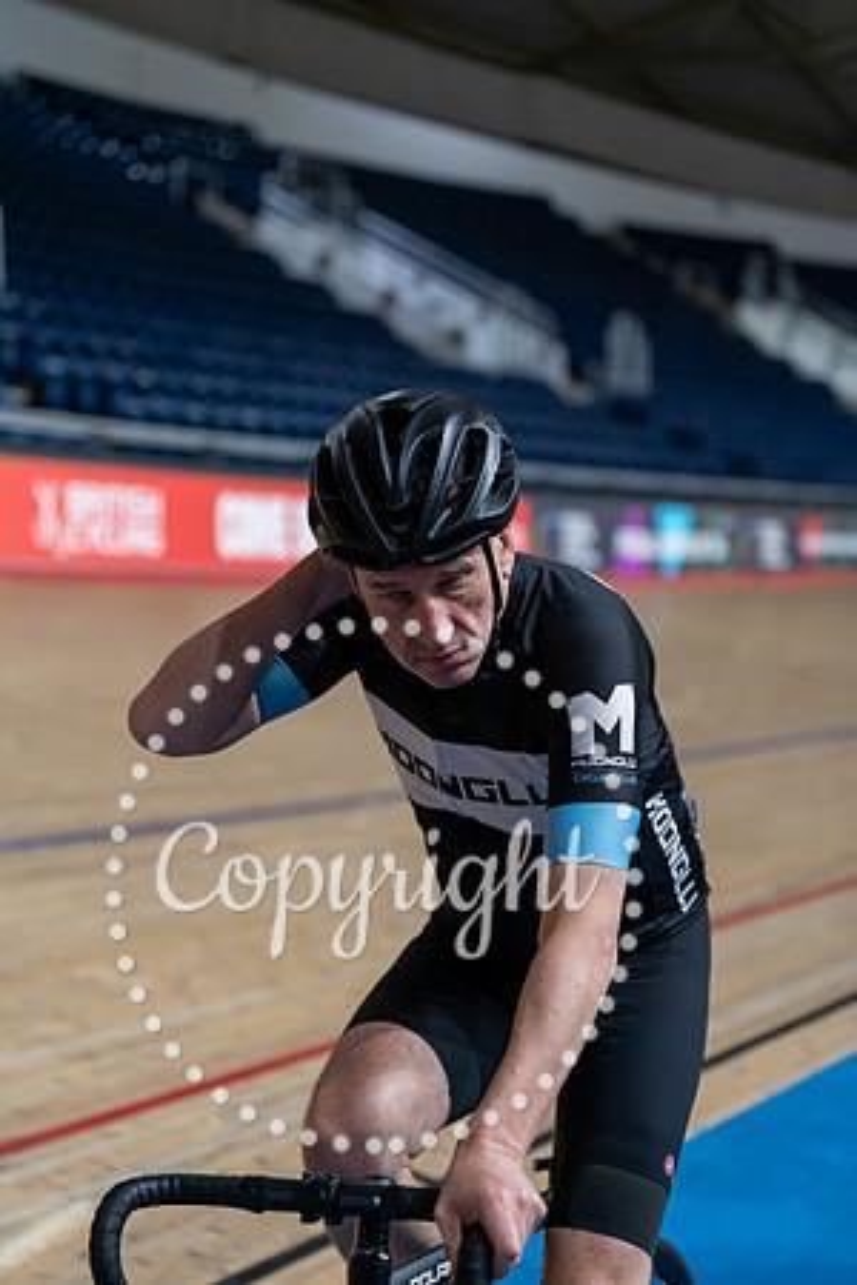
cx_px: 428
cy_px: 642
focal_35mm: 70
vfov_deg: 28.8
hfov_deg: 19.5
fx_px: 2499
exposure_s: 1/800
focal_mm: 70
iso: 3200
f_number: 2.8
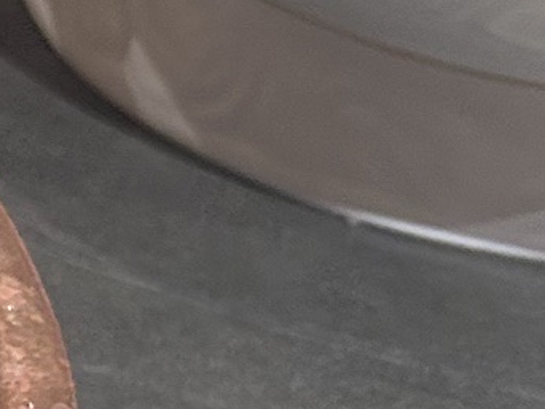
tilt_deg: -35.9
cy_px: 296
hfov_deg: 10.1
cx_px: -1023
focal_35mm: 152
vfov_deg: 9.8
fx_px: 2395
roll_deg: +1.3
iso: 160
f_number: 1.5
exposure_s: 1/50
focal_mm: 5.7
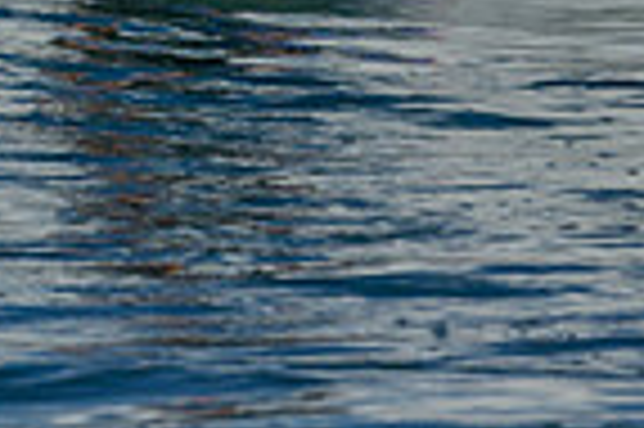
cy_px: -429
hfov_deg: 0.5
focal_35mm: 4455
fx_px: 79603
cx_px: -774
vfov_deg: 0.3
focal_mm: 800
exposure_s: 1/2000
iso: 250
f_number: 8
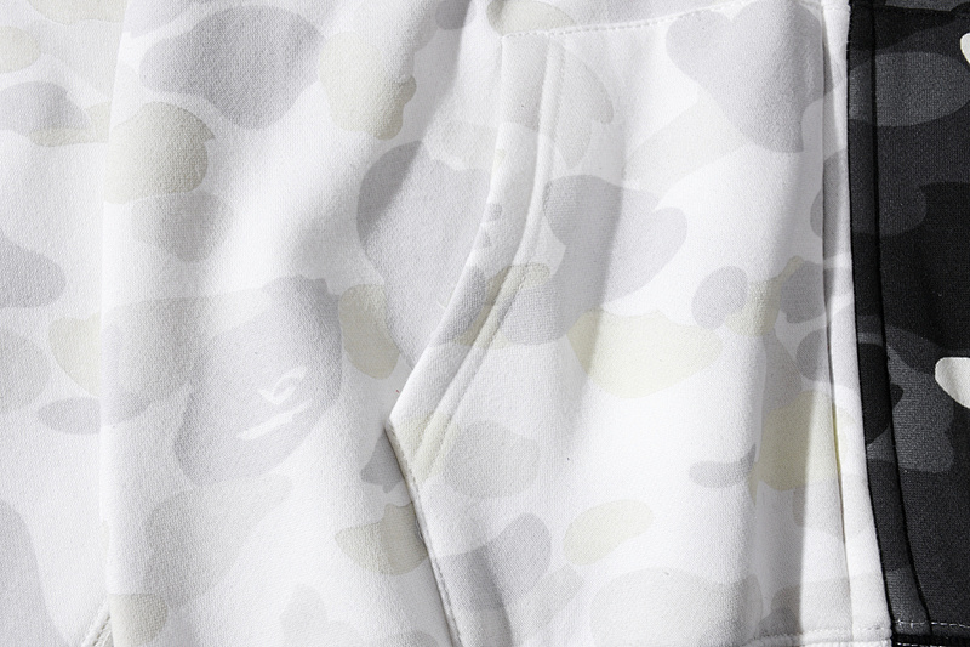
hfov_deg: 43.6
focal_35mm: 45
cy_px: 324
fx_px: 1212
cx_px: 485
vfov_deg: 29.9
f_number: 9
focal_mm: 30
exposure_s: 1/100
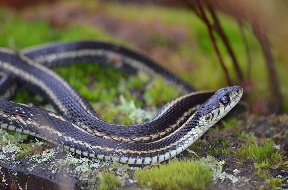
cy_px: 95
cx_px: 144
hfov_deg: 4.6
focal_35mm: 450
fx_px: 3592
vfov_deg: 3.0
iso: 3200
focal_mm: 300
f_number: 5.6
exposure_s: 1/60
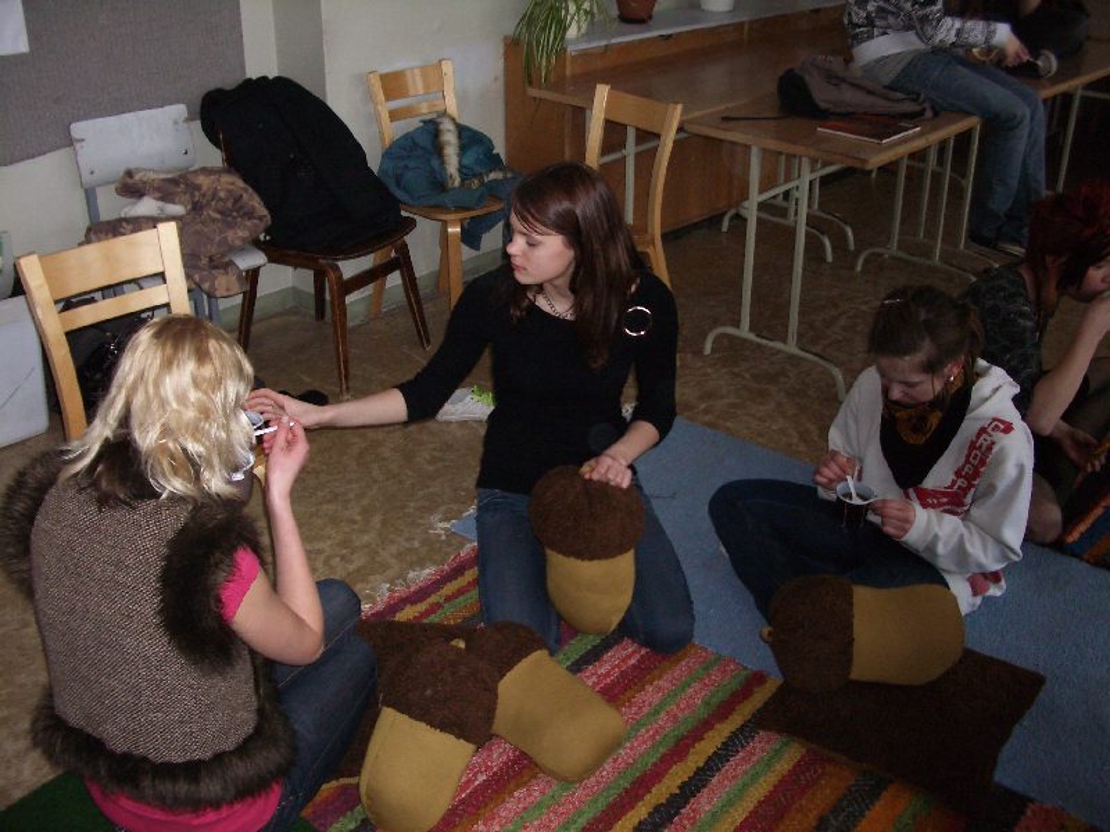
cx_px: 555
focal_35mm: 35
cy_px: 416
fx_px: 1122
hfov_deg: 52.6
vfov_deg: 40.7
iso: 200
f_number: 2.6
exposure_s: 1/60
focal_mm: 5.8
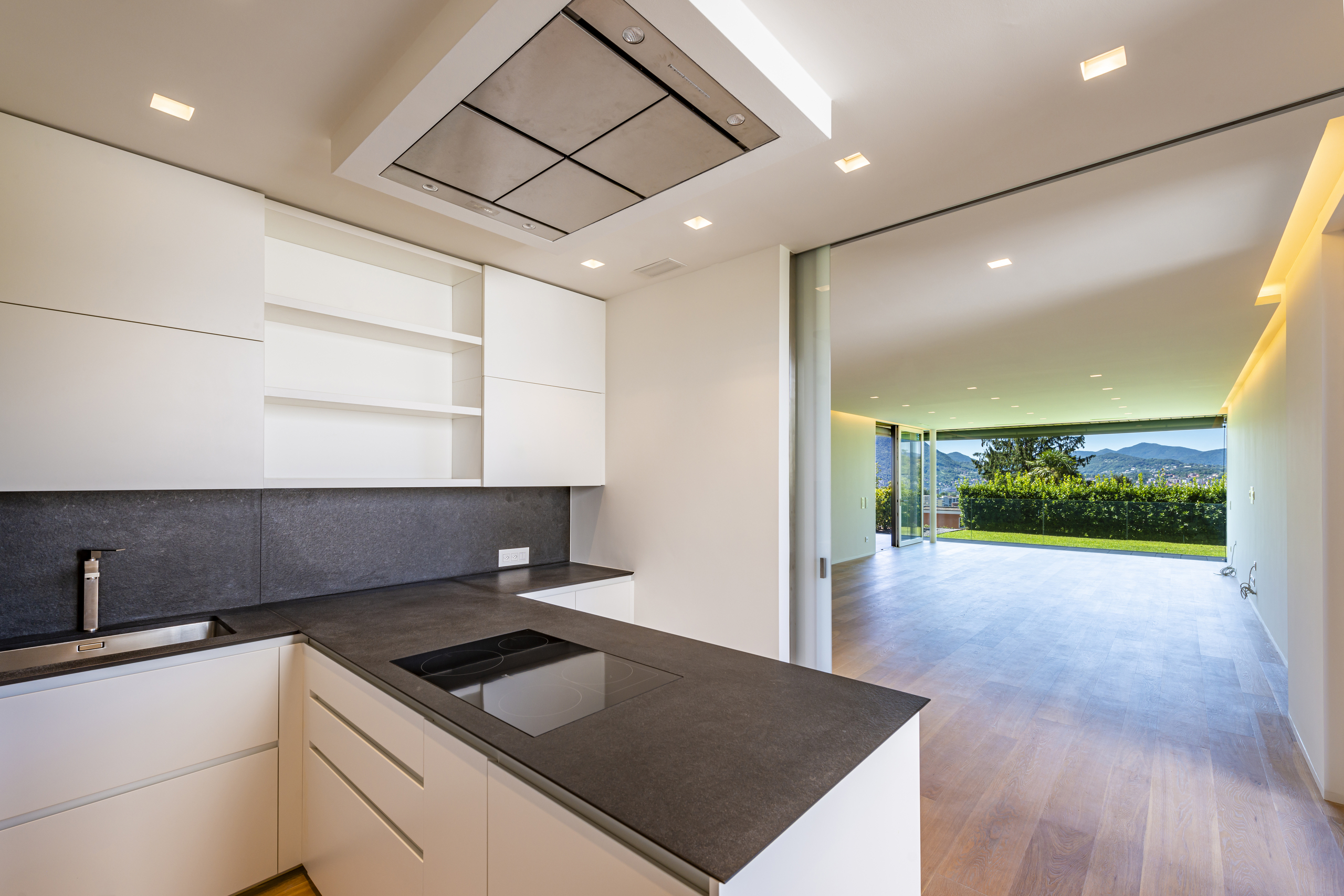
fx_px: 523
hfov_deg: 104.3
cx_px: 672
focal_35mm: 14
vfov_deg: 81.2
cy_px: 448
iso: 100
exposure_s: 1/8
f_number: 9
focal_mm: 14
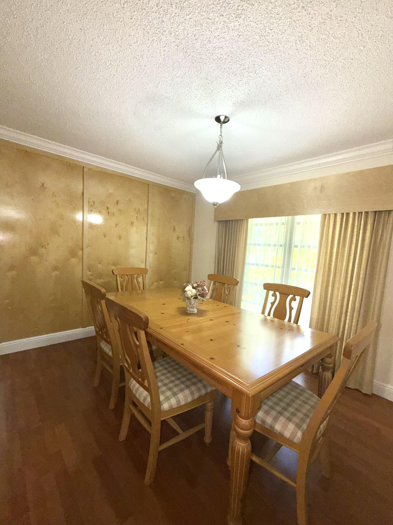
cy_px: 275
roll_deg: -3.3
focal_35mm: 15
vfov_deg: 98.1
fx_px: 227
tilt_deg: -6.8
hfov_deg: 81.7
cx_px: 201
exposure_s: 1/120
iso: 50
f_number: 2.2
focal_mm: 2.22
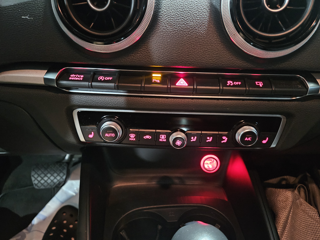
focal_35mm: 24
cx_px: 162
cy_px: 124
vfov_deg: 56.8
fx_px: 222
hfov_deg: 71.6
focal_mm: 5.4
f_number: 1.8
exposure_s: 1/15.4
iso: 2500
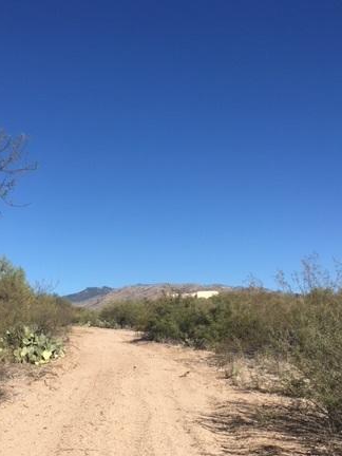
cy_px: 321
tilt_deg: +2.7
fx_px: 566
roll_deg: -0.5
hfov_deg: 33.3
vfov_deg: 42.9
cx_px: 114
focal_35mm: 43
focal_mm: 4.15
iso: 25
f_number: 2.2
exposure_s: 1/1972
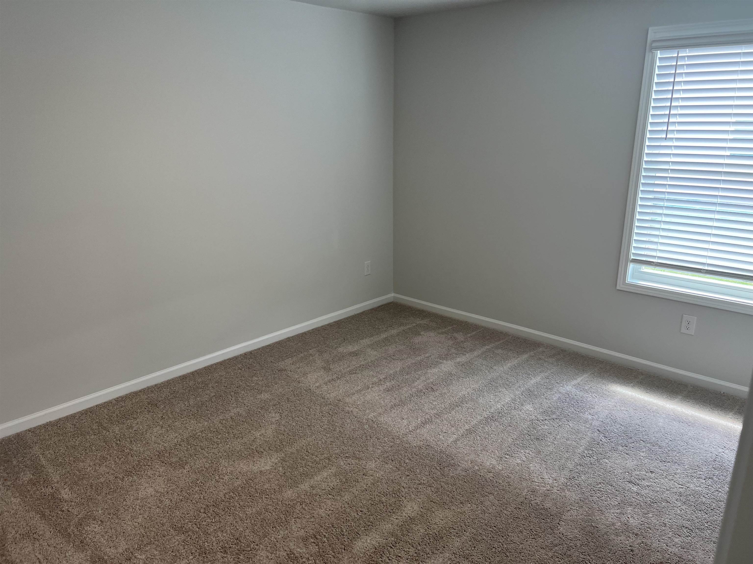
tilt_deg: -15.5
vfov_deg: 53.1
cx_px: 376
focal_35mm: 26
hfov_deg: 67.3
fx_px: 566
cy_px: 282
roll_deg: +0.3
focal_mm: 5.7
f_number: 1.5
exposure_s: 1/120
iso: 100
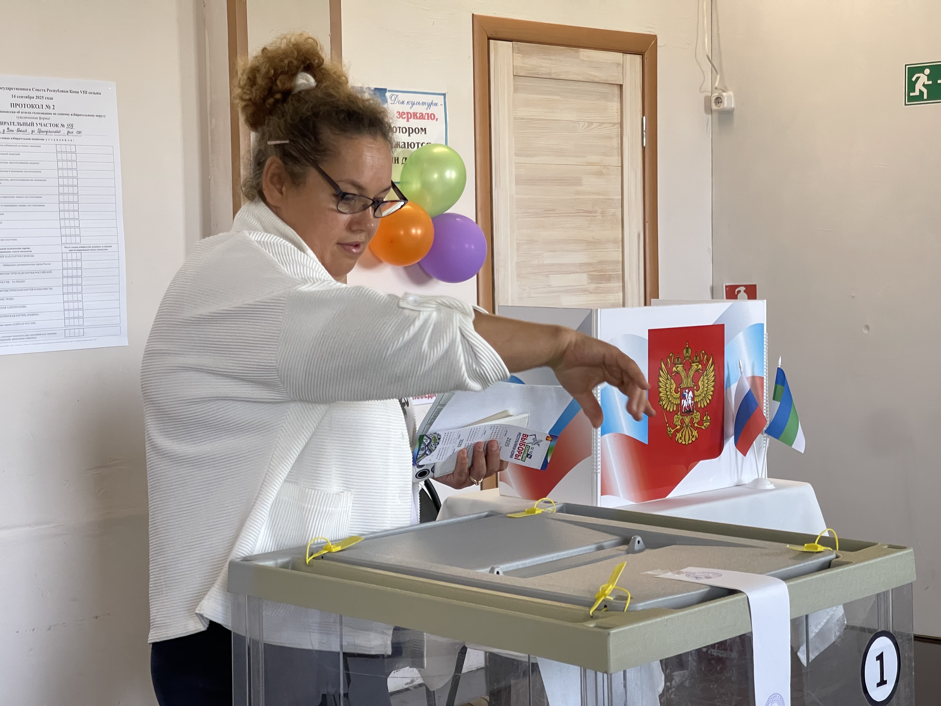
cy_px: 353
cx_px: 470
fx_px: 1740
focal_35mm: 64
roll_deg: +0.4
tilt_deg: -3.7
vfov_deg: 22.9
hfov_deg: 30.3
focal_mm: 7.5
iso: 200
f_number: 2.2
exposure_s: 1/86
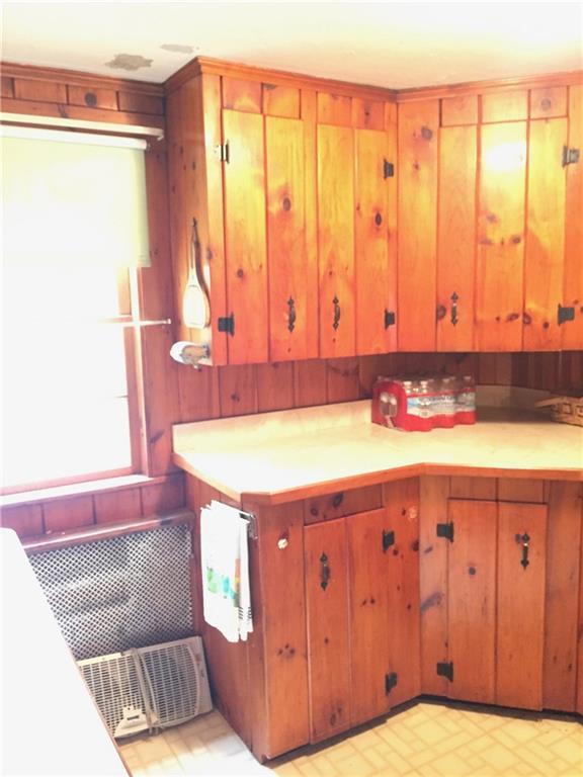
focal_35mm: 29
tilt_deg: -7.4
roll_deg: +2.1
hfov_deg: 48.2
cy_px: 388
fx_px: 651
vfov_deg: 61.7
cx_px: 292
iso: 500
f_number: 2.2
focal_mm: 4.15
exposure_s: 1/15
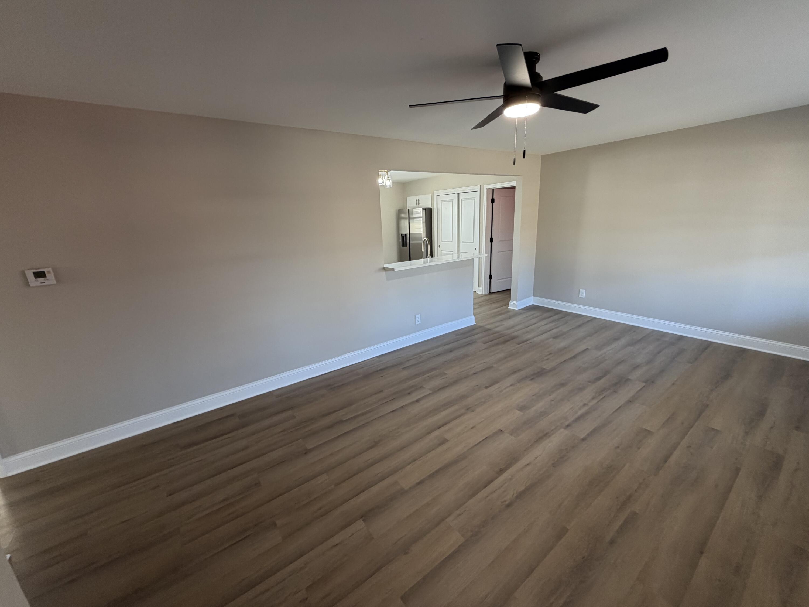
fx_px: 327
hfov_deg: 102.1
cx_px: 404
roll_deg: +2.4
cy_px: 304
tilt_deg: -14.8
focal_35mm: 14
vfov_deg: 85.7
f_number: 2.2
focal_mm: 2.22
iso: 160
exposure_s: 1/60
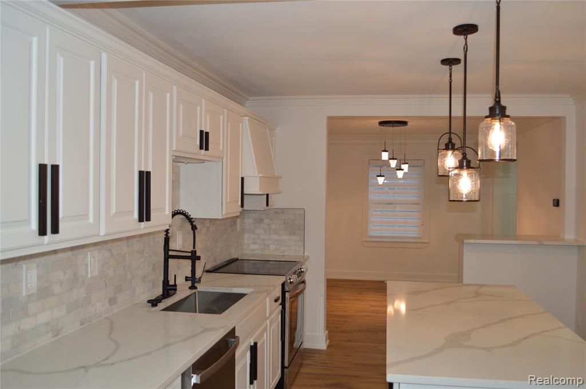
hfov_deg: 57.3
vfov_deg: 39.9
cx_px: 293
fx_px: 536
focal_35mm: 33
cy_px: 194
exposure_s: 1/100
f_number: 4
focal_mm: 22
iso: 400
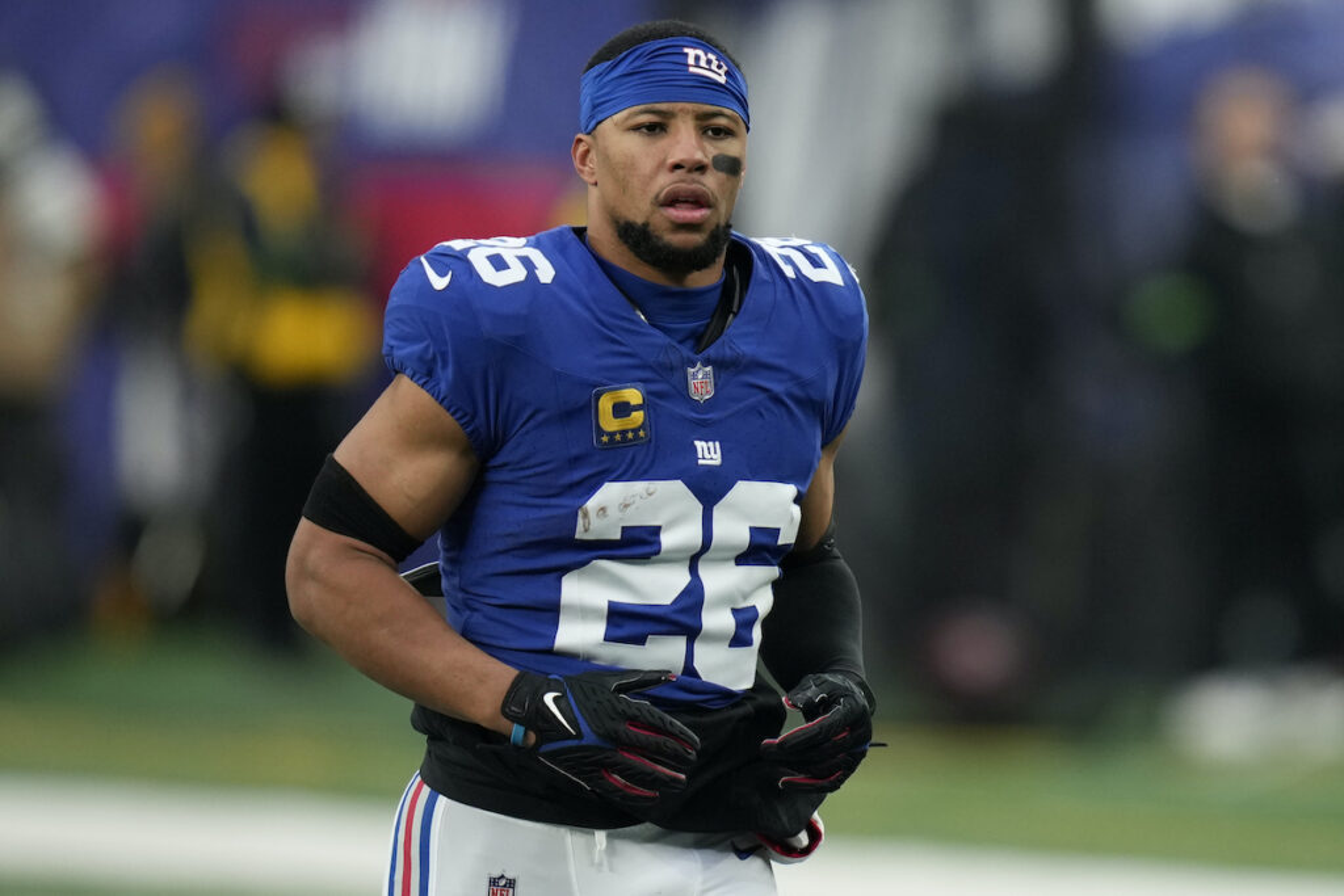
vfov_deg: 2.3
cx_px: 672
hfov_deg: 3.4
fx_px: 22402
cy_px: 448
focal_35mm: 600
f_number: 2.8
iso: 1600
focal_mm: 400
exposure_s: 1/2000
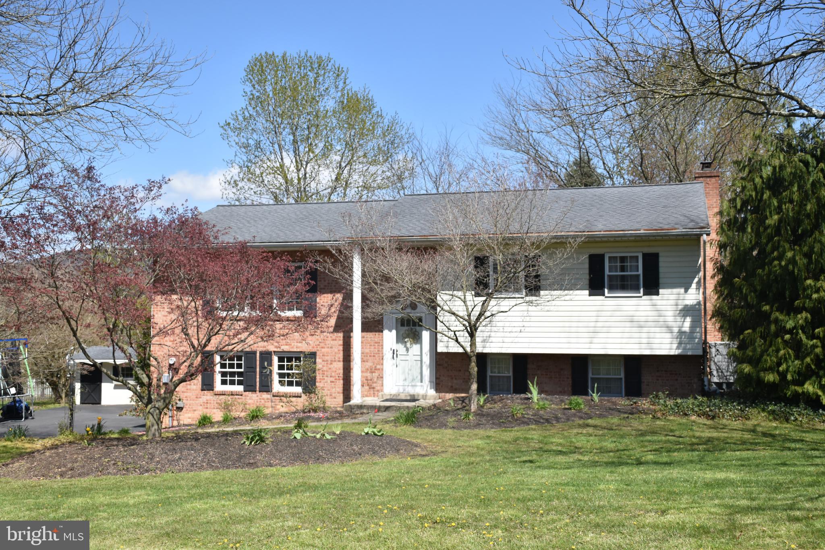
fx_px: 894
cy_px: 275
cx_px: 412
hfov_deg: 49.6
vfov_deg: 34.2
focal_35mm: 39
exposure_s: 1/1600
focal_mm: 26
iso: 400
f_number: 6.3
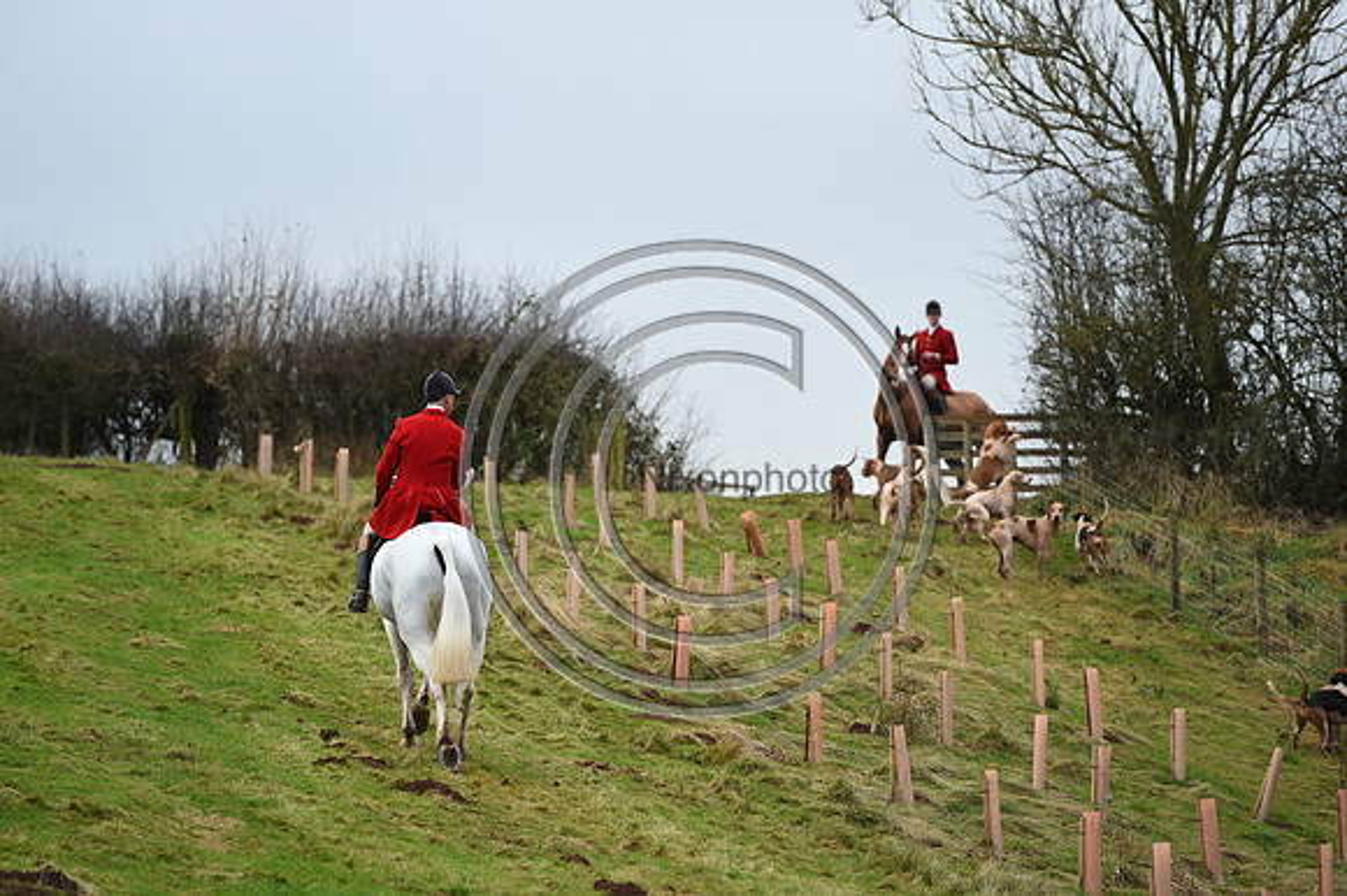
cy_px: 448
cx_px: 674
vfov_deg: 6.9
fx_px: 7479
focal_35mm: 200
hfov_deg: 10.3
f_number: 3.5
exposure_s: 1/1000
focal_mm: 200
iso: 1400
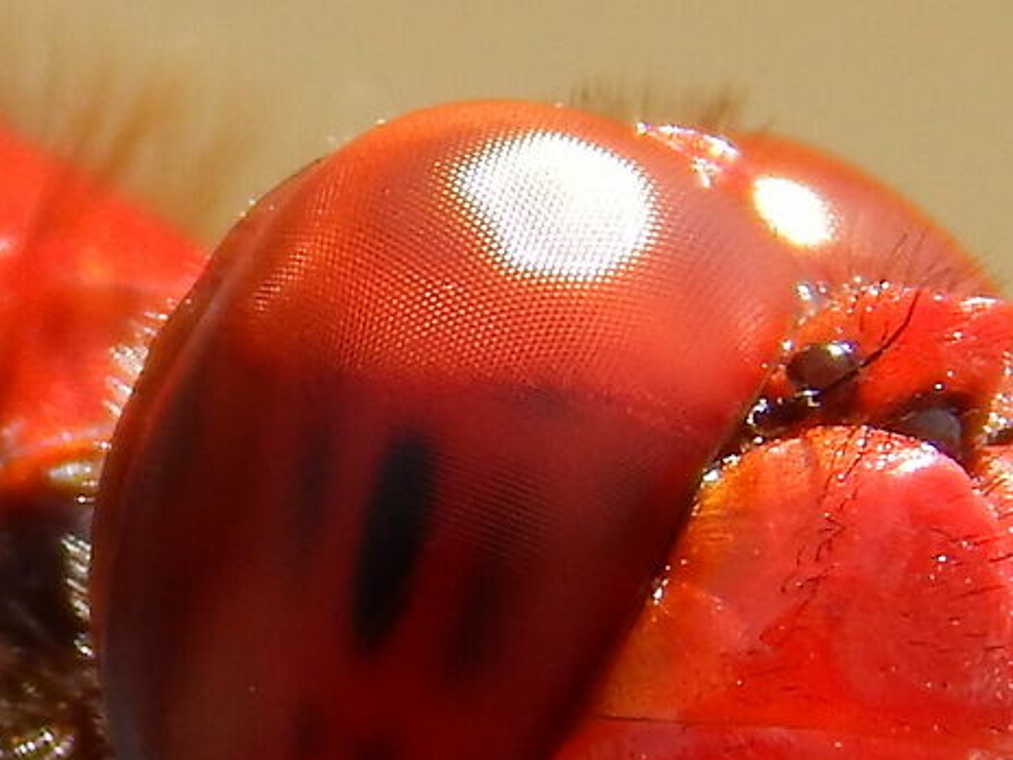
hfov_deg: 1.8
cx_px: -310
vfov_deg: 1.4
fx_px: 31634
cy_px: 1179
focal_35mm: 1081
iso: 125
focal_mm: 37.1
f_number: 5.4
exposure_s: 1/200
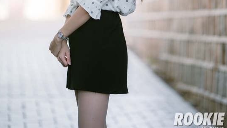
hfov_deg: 12.8
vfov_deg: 7.2
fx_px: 1011
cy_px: -39
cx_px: 114
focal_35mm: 168
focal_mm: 105
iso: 160
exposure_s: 1/250
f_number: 1.4
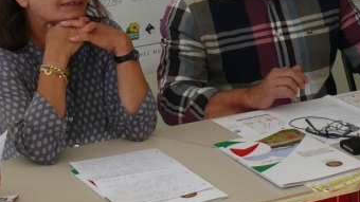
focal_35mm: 118
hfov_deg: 18.2
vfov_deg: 10.2
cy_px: 55
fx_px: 1126
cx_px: 185
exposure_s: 1/100
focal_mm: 7.6
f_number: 2.8
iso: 100
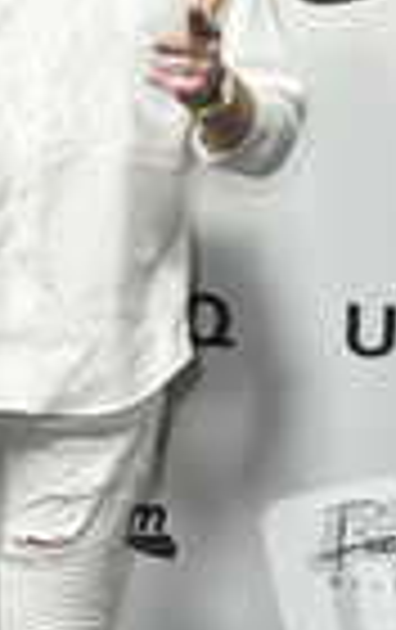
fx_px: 1995
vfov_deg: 17.9
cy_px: 320
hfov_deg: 11.3
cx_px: 86
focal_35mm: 116
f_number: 6.3
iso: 640
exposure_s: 1/160
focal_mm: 40
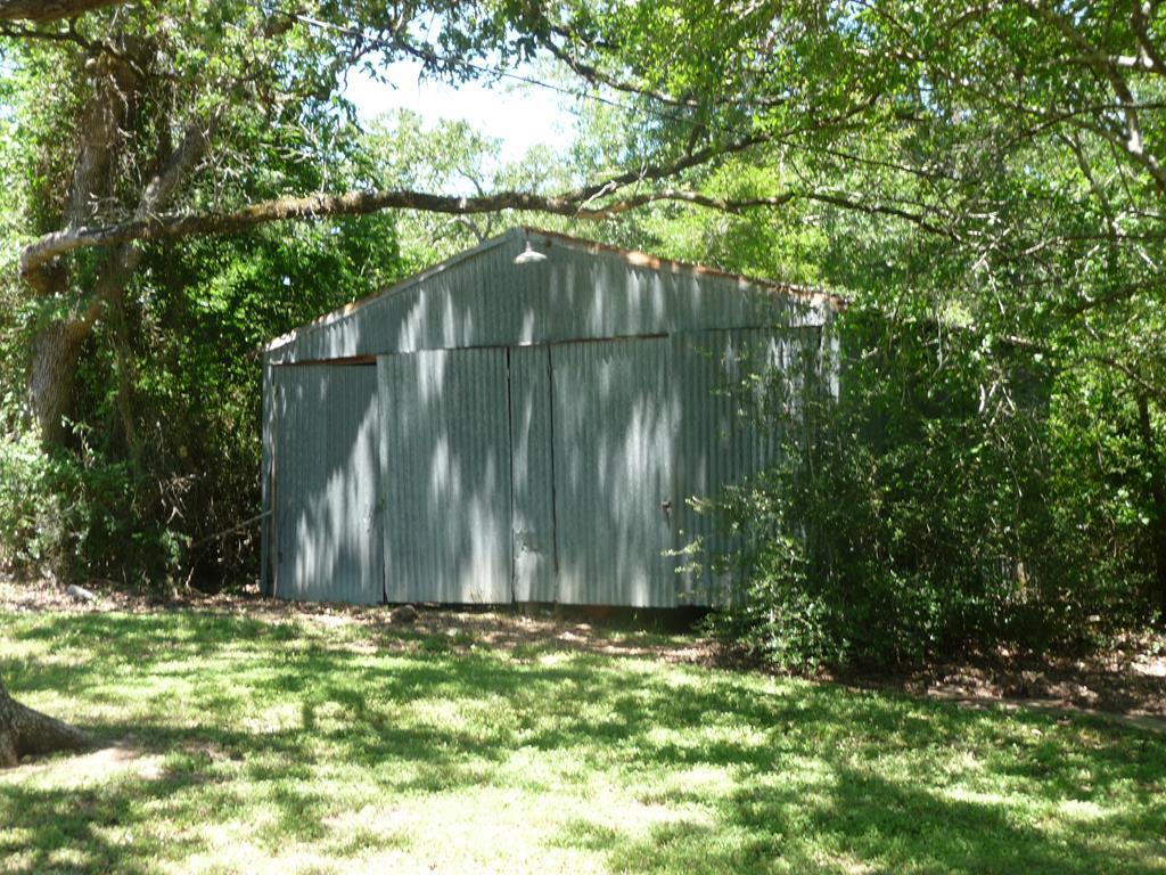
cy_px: 438
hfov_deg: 38.2
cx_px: 583
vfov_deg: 29.1
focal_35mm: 50
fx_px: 1684
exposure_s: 1/80
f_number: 4.2
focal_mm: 8.5
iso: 100
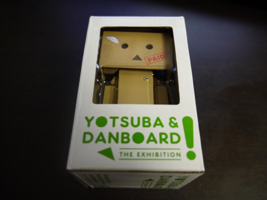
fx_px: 216
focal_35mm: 28
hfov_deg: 63.4
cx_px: 134
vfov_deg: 49.7
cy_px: 100
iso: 800
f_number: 3.5
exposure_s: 1/20
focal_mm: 14
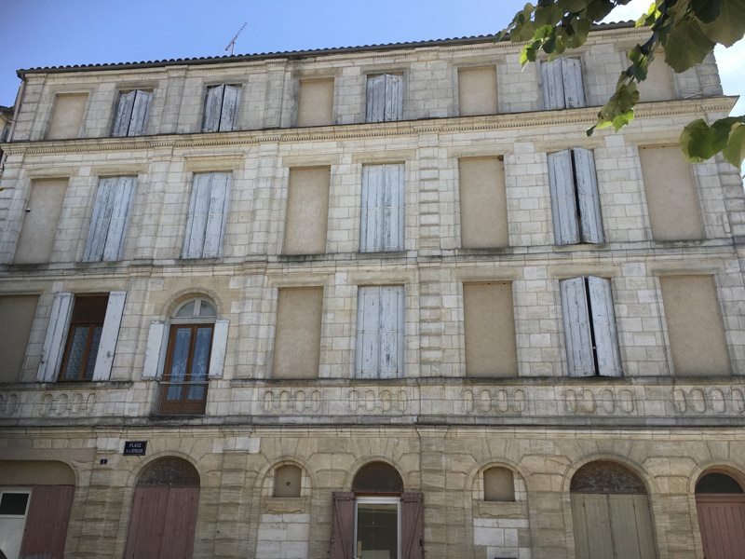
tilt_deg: +23.0
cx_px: 372
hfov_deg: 61.7
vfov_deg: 48.2
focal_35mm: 29
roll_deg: -0.8
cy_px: 280
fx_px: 624
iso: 25
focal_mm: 4.15
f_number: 2.2
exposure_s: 1/725
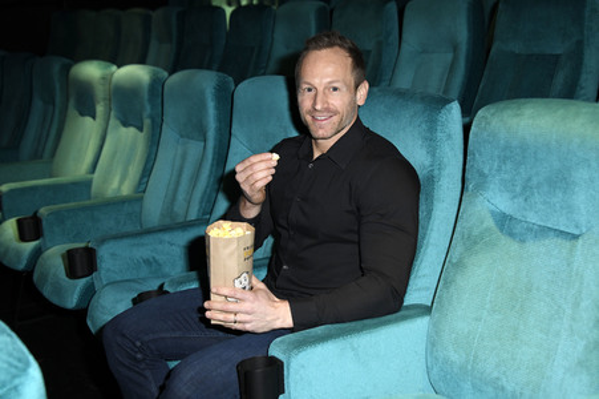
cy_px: 200
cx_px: 300
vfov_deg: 24.2
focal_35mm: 56
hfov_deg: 35.7
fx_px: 931
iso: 3200
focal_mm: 56
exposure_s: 1/60
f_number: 6.3
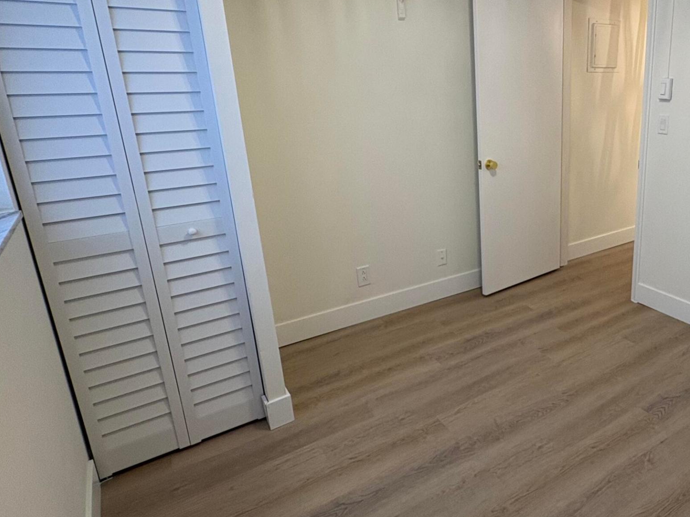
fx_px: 518
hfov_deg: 63.3
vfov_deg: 52.9
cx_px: 520
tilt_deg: -15.1
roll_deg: +1.6
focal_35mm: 26
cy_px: 224
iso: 160
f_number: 2.2
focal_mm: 2.22
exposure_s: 1/60
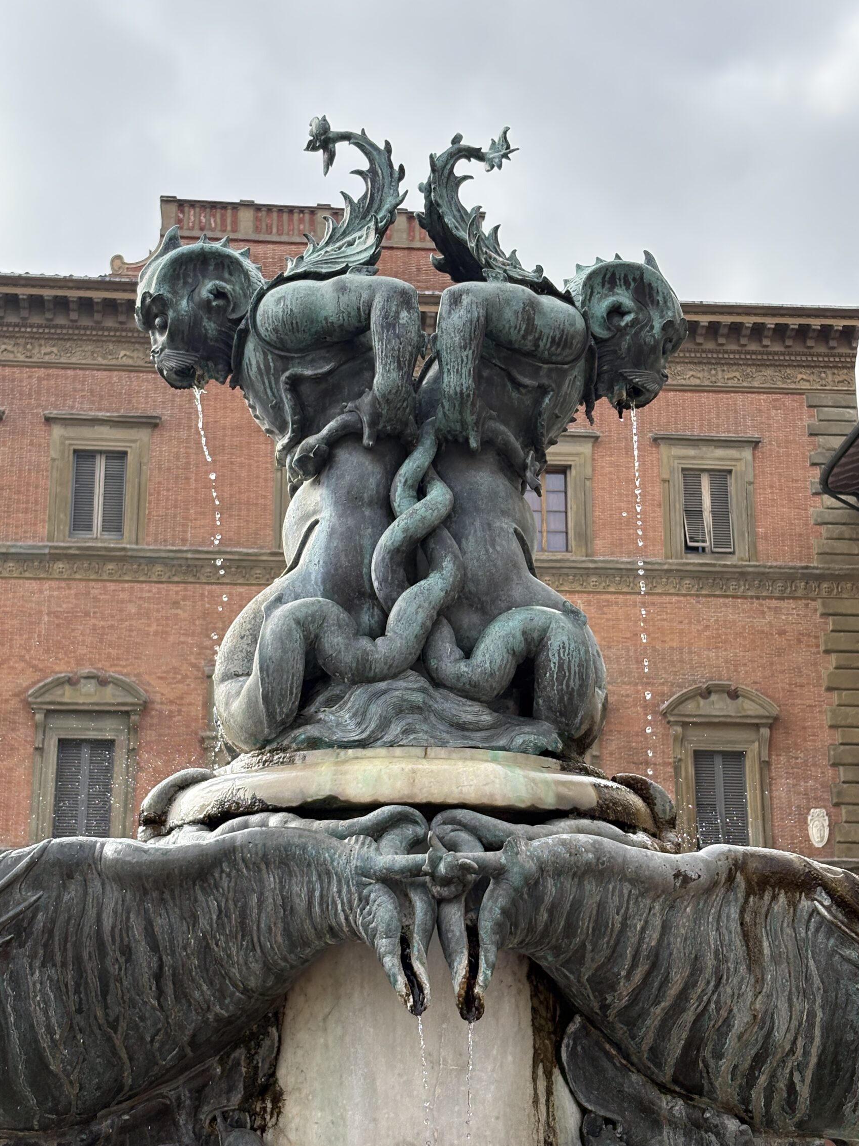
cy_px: 544
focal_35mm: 59
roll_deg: -0.6
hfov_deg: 24.8
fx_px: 1952
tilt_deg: +16.8
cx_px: 397
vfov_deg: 32.7
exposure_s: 1/1287
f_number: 1.6
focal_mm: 5.96
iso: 32
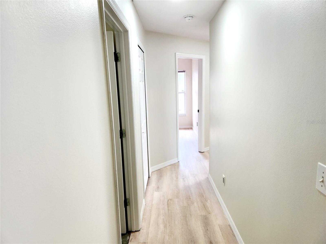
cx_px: 163
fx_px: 217
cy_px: 122
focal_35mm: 23
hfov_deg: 73.9
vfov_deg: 58.9
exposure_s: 1/182
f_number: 1.8
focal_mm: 5.4
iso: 125
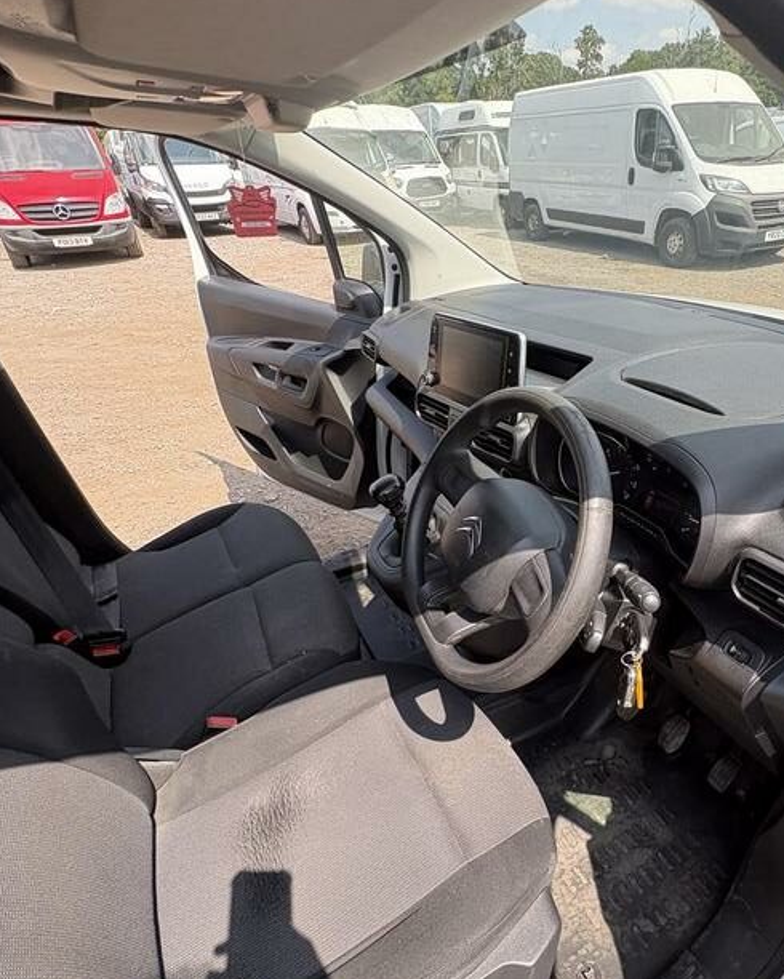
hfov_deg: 66.2
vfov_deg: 80.3
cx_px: 525
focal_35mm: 20
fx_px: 580
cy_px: 515
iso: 40
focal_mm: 2.22
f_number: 2.2
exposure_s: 1/253
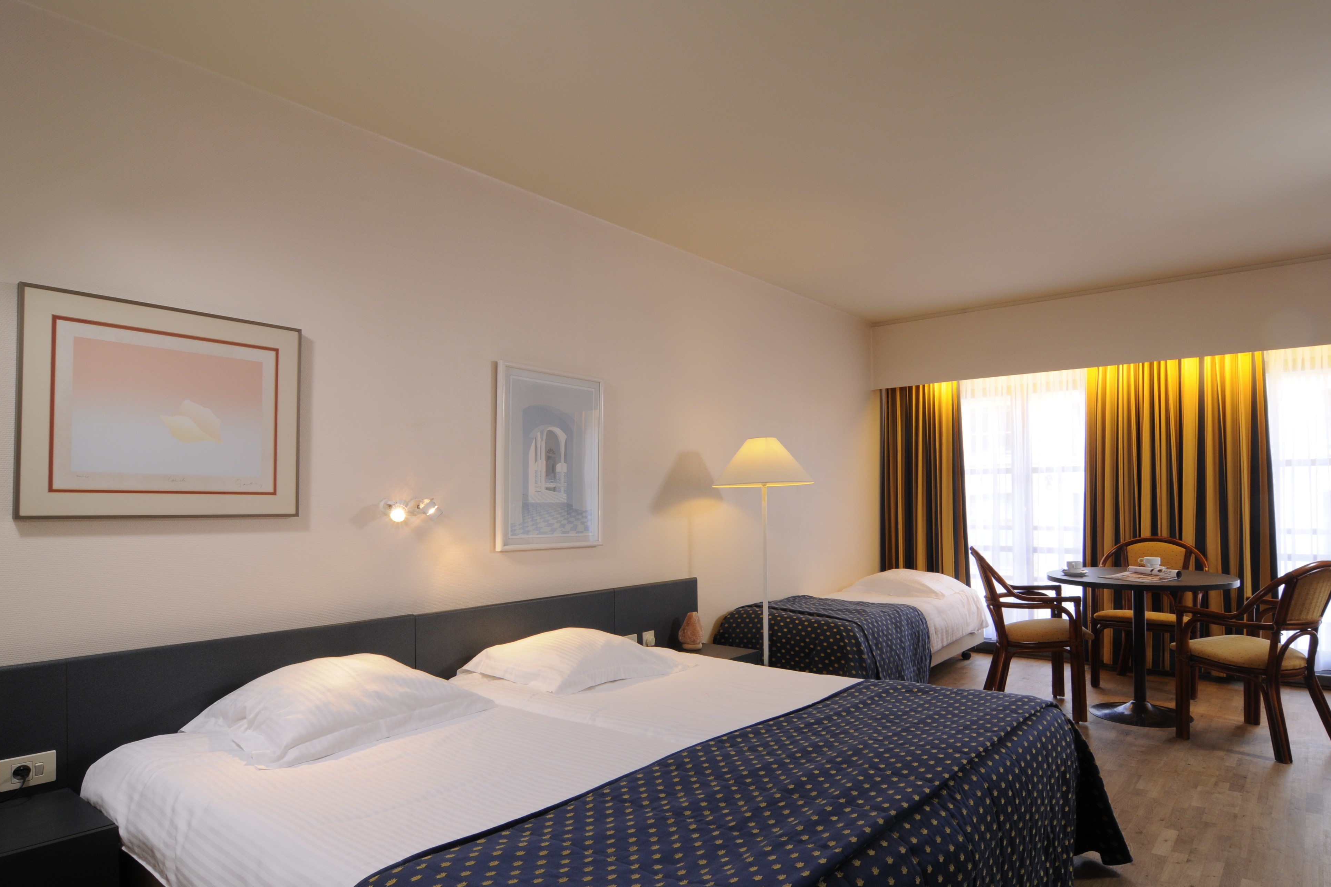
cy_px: 478
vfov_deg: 61.9
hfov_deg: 83.9
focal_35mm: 20
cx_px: 693
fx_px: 739
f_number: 11
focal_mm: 12
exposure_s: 1/6
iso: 200
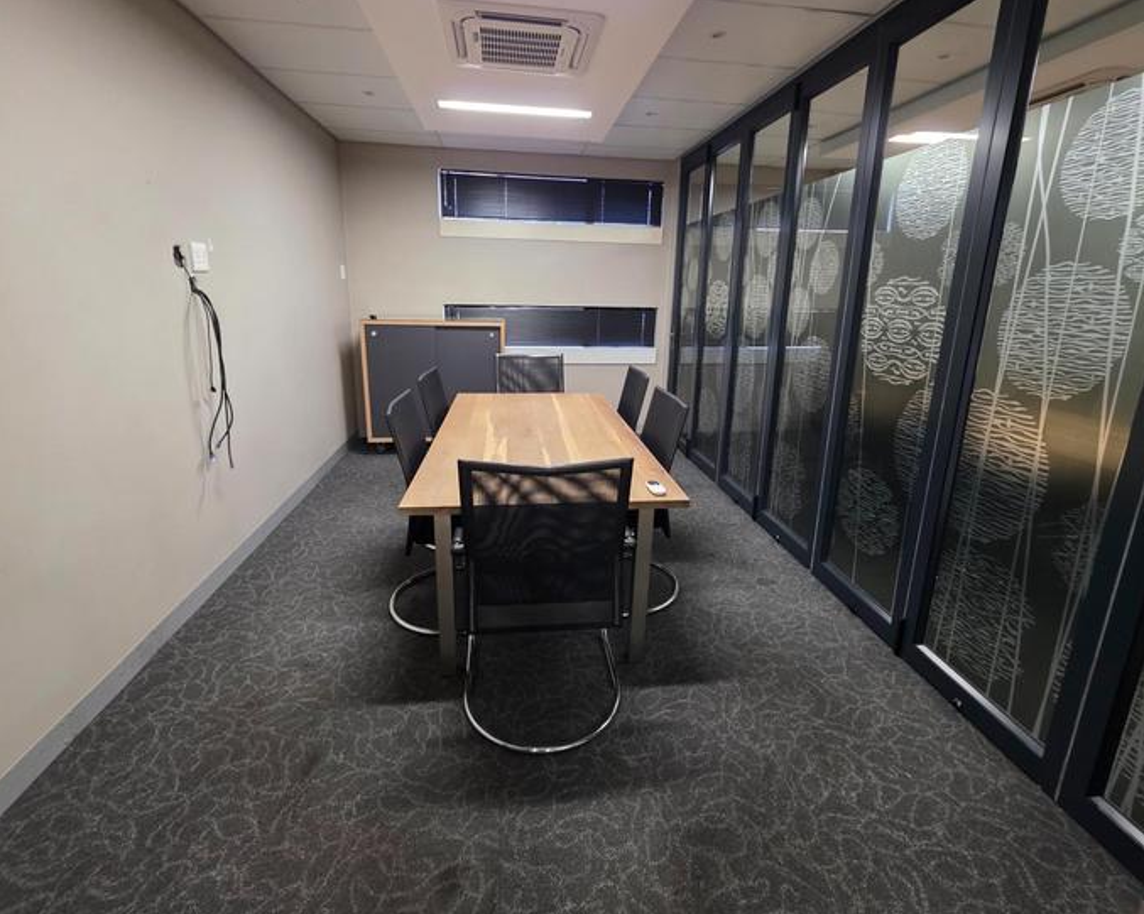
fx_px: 508
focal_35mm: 15
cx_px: 578
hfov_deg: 96.8
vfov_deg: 83.8
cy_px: 421
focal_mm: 2.2
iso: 500
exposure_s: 1/50
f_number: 1.9
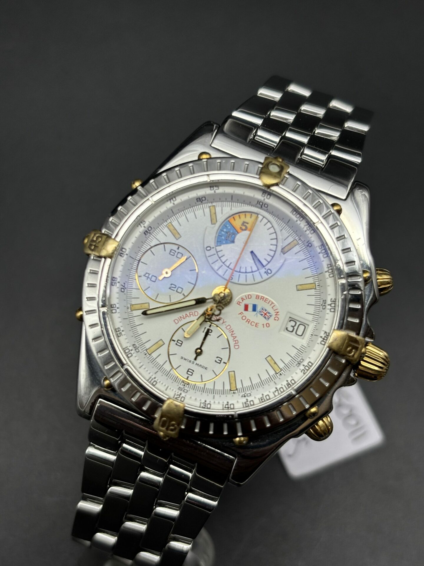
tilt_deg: -68.3
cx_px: 212
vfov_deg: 36.8
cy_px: 283
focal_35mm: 52
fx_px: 849
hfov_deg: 28.0
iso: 25
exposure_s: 1/102
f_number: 1.6
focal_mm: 5.96
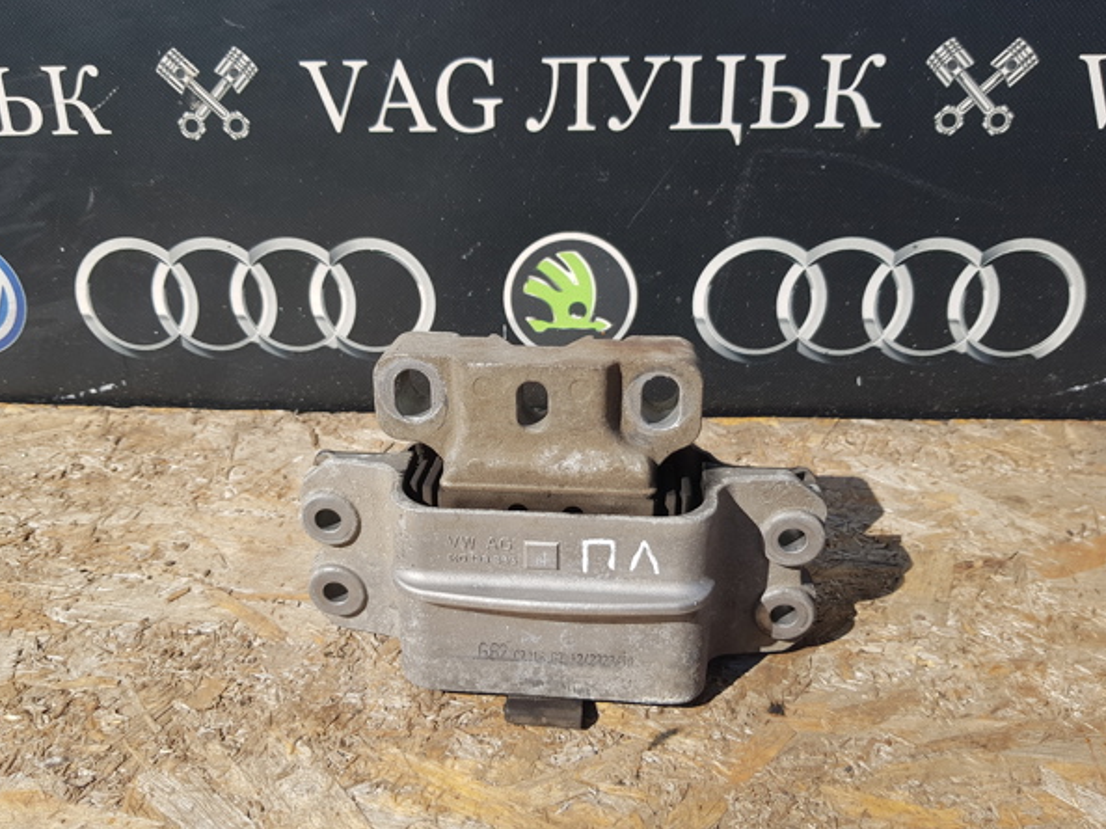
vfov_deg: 49.7
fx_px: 894
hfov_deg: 63.5
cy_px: 411
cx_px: 546
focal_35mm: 28
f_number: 1.7
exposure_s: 1/1612
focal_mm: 4.2
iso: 40
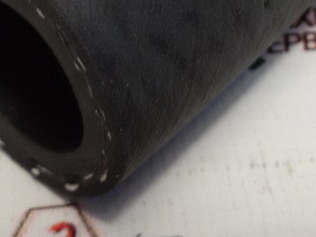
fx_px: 739
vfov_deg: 17.6
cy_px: -21
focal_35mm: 81
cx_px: 167
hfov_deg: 24.1
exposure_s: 1/40
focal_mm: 2.93
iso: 40
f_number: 2.4
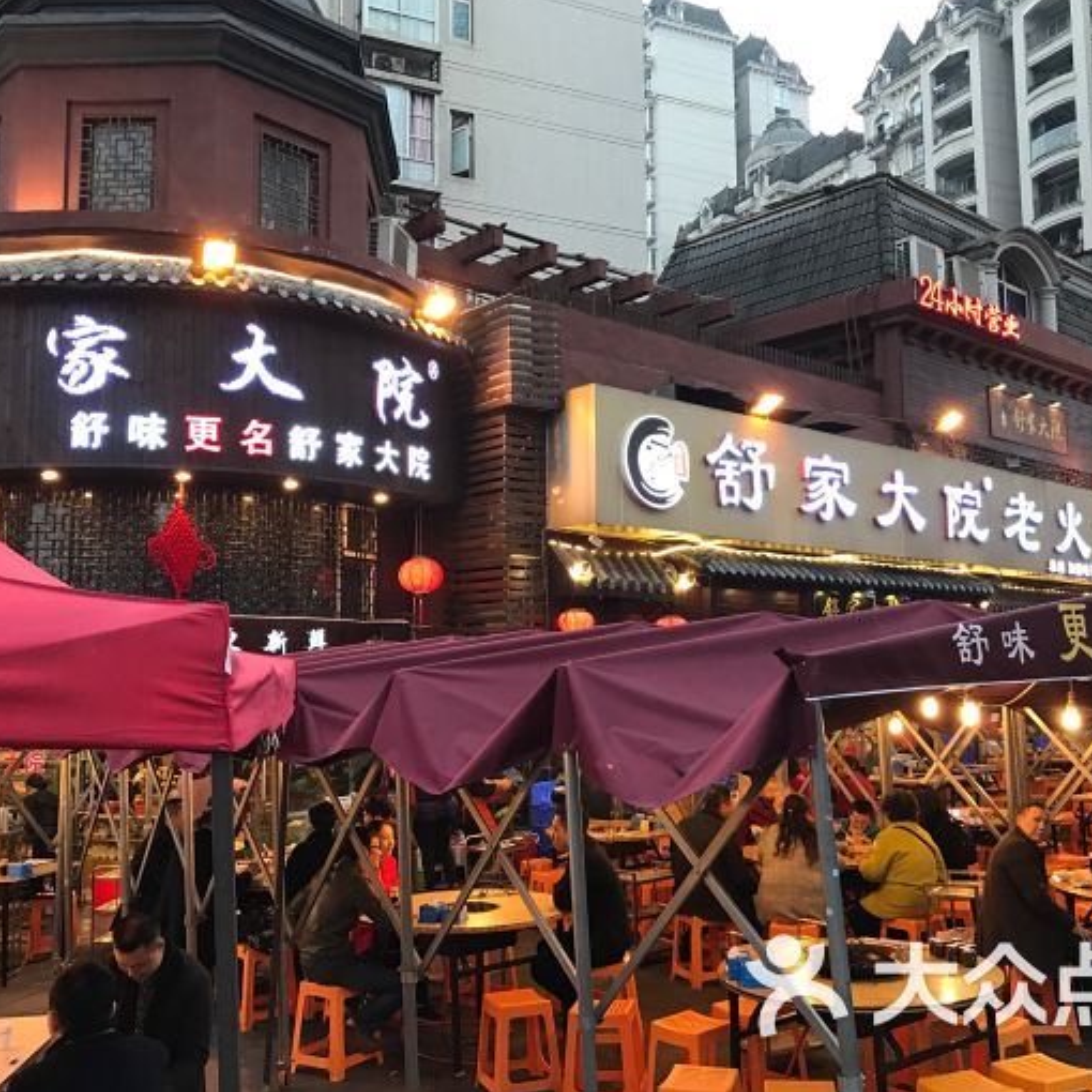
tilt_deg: +7.0
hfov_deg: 48.4
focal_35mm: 34
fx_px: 1213
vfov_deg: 48.4
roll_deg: -0.1
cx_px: 533
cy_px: 534
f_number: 1.8
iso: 32
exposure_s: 1/33
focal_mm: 3.99
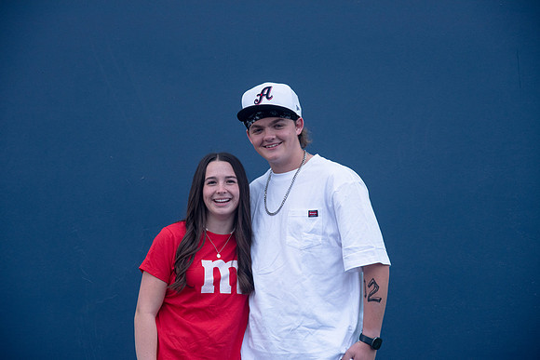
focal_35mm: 110
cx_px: 270
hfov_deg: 18.6
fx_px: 1650
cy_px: 180
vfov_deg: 12.5
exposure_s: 1/125
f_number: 5.6
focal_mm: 110
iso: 500
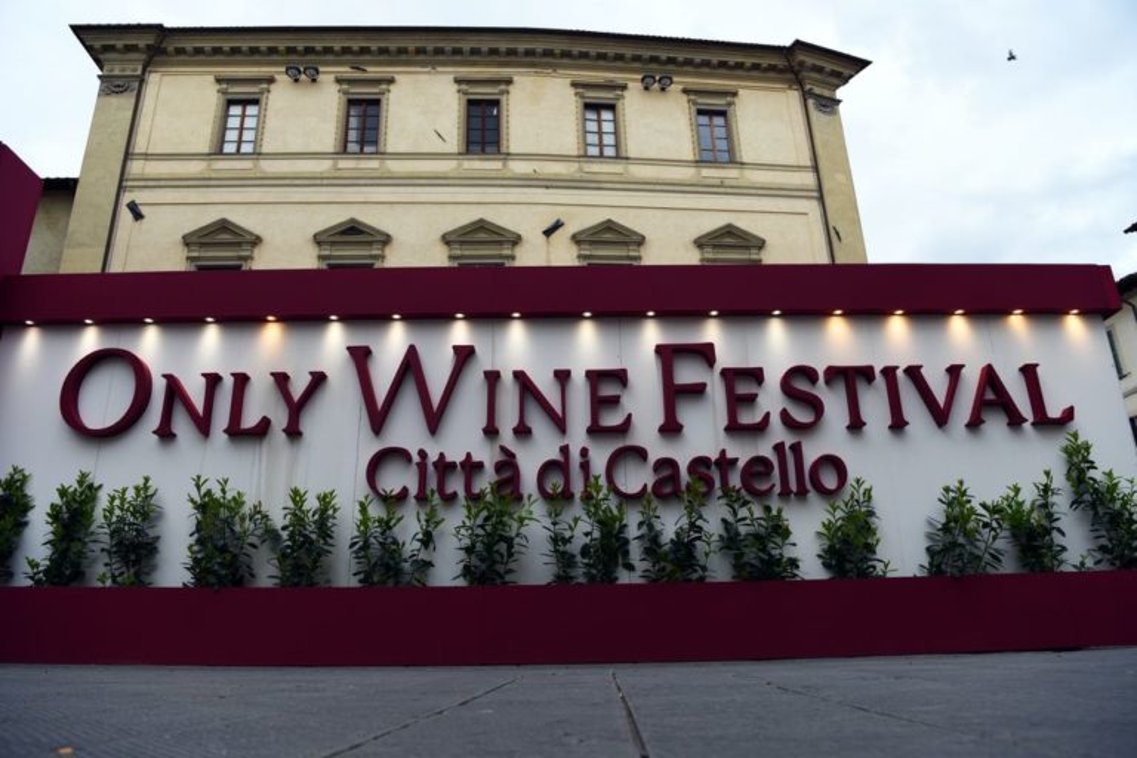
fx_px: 758
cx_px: 568
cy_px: 379
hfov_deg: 73.7
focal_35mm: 24
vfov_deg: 53.1
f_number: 5
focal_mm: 24
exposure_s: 1/125
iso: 100
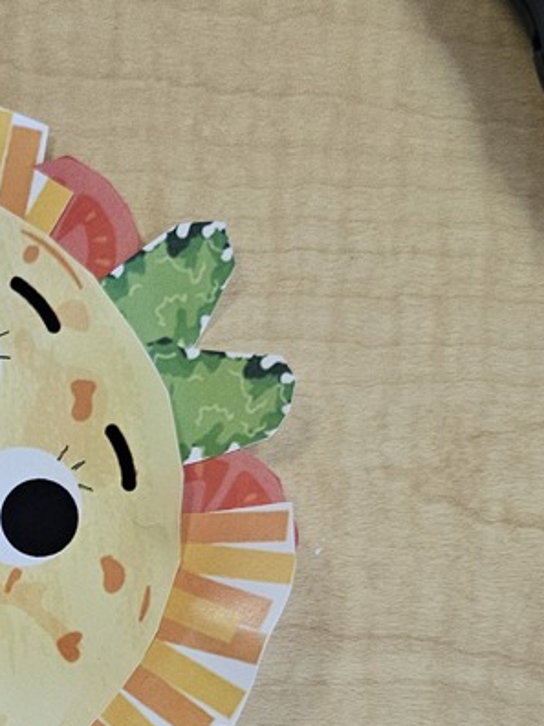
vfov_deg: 29.5
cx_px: -90
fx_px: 1299
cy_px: 689
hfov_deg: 22.1
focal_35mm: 62
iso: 200
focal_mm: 5
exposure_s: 1/120
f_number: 1.8
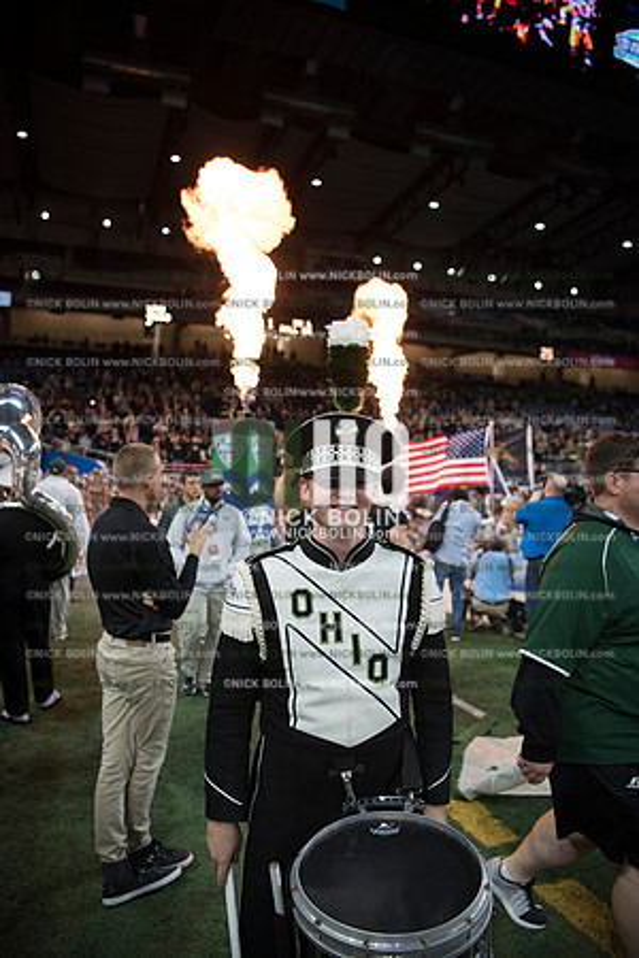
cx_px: 320
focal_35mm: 24
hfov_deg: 53.1
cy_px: 479
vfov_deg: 73.7
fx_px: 639
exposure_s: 1/1250
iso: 1250
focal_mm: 24
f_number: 2.8
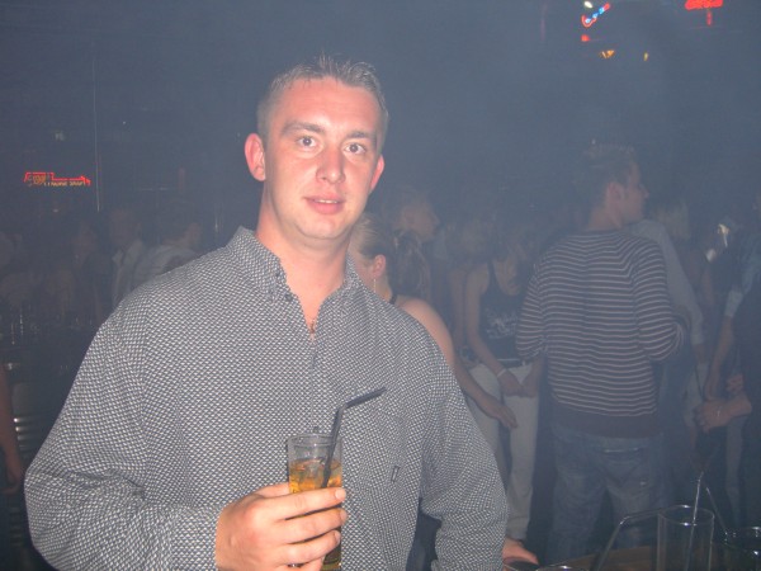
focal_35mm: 38
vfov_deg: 37.7
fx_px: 835
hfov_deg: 49.0
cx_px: 380
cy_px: 286
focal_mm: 7.9
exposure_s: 1/60
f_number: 2.8
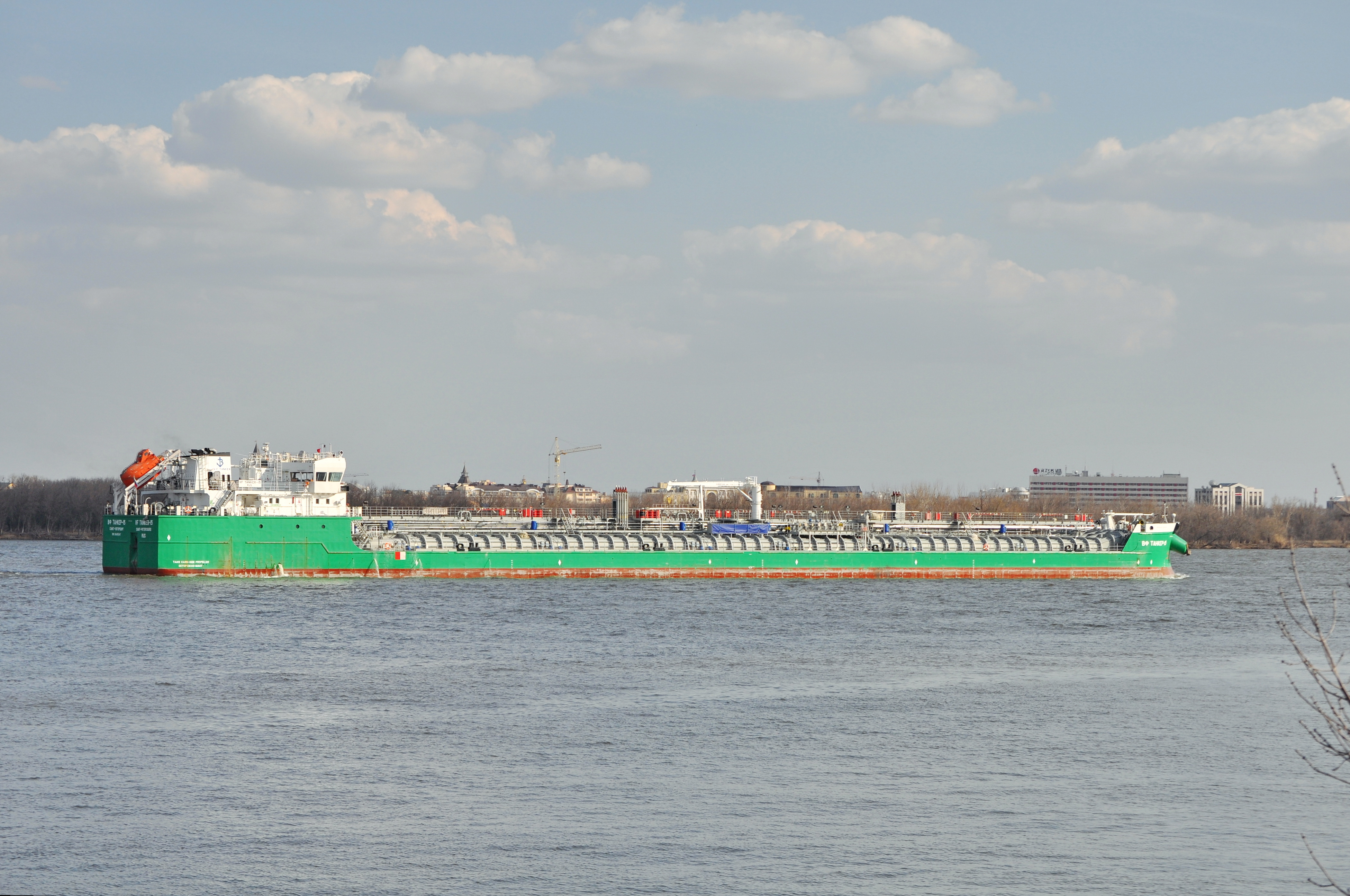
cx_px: 675
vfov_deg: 16.5
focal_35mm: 82
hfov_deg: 24.6
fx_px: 3090
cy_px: 448
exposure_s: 1/250
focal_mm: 55
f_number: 7.1
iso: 200
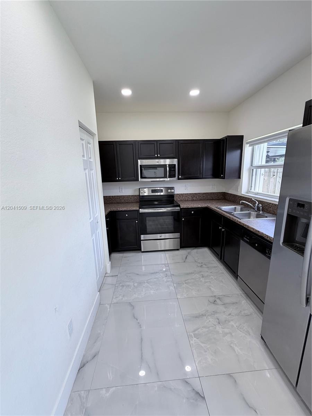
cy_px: 208
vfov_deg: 102.1
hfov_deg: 85.7
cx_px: 156
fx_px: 168
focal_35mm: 14
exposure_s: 1/120
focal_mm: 2.22
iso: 125
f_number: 2.2
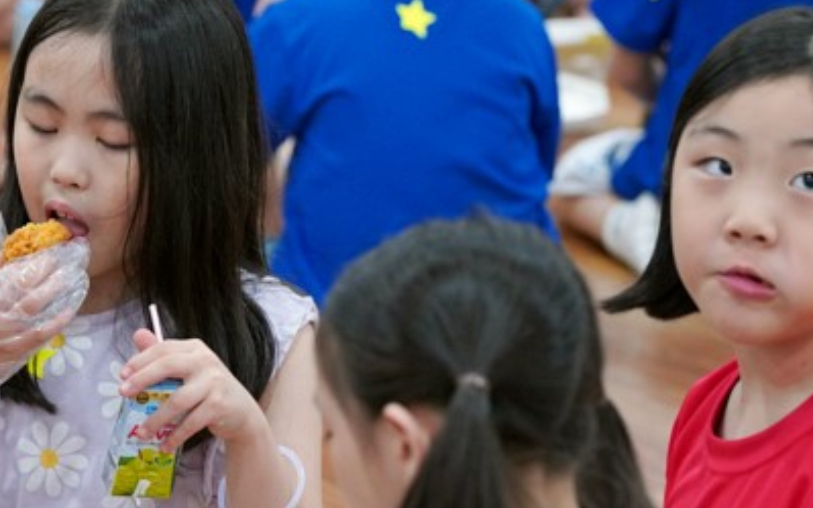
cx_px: 245
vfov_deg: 5.3
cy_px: 437
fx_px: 5448
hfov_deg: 8.5
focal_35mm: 246
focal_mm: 107
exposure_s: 1/160
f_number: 4
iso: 2500
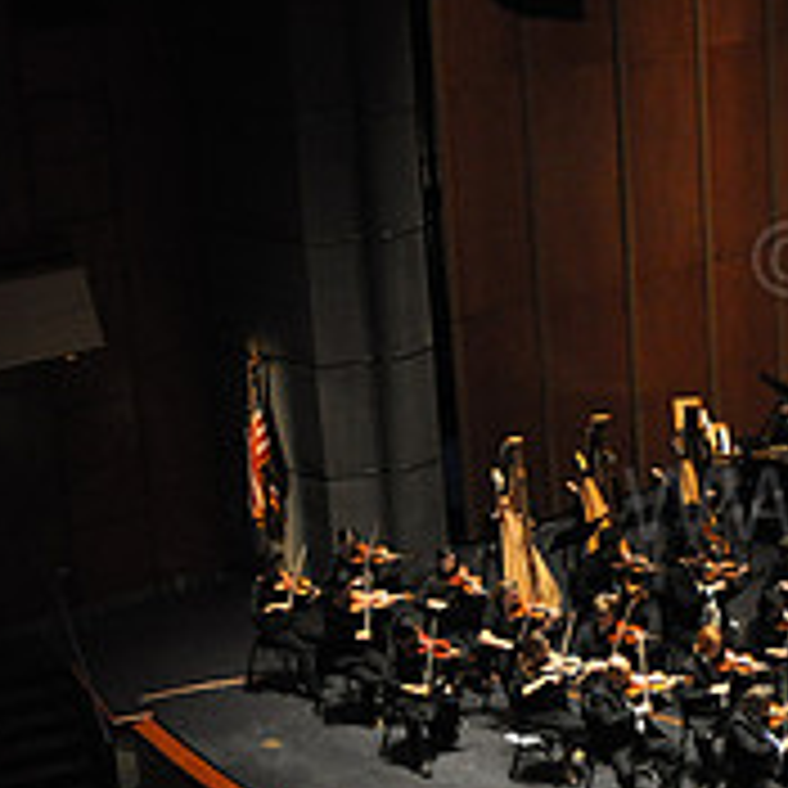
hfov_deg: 15.7
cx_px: 1234
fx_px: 2601
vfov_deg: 17.2
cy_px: 426
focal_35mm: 101
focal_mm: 24
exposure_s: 1/250
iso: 1600
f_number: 2.8
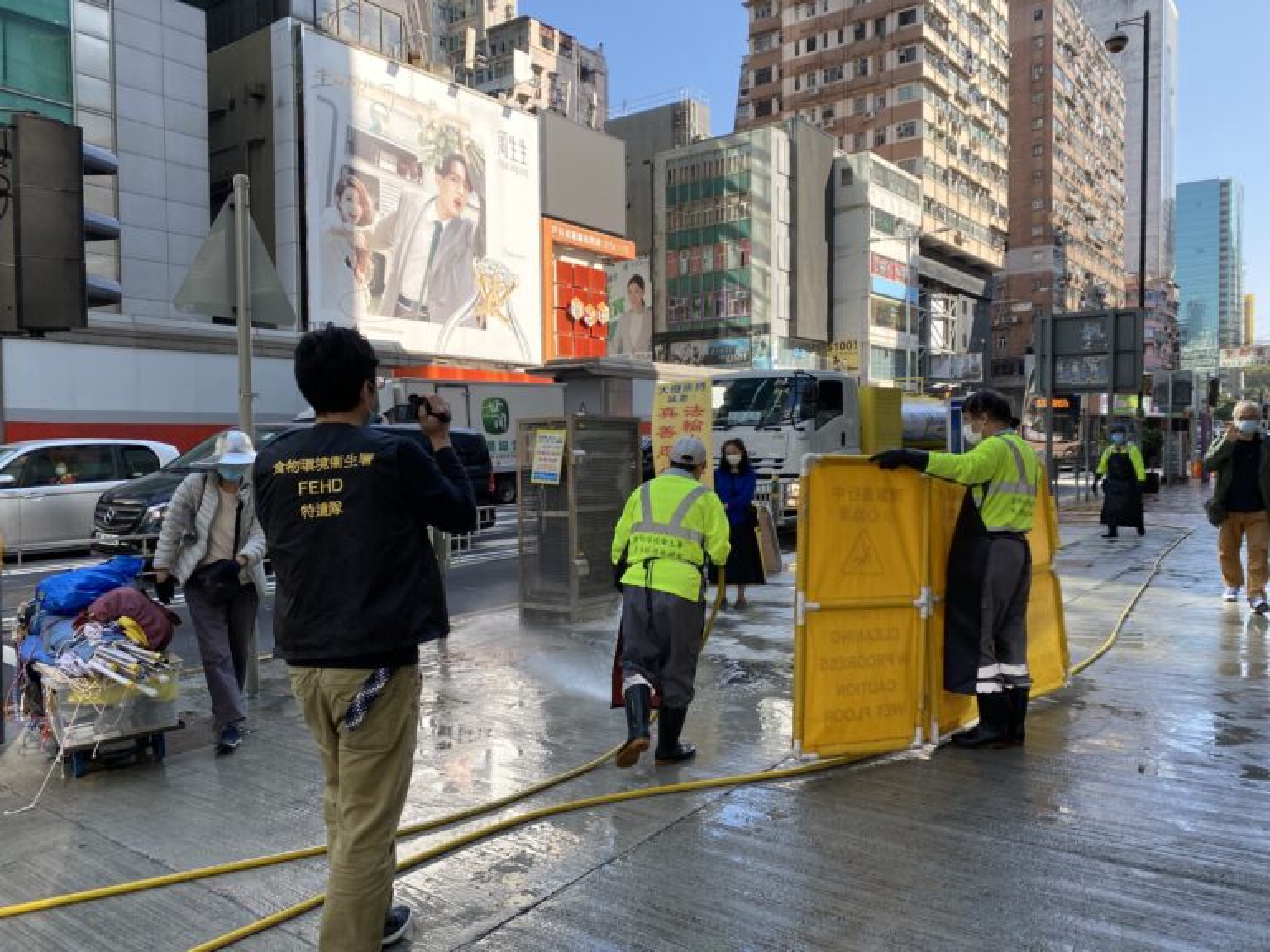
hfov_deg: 67.3
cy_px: 476
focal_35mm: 26
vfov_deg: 53.1
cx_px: 635
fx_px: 954
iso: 32
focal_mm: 4.25
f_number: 1.8
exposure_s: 1/715
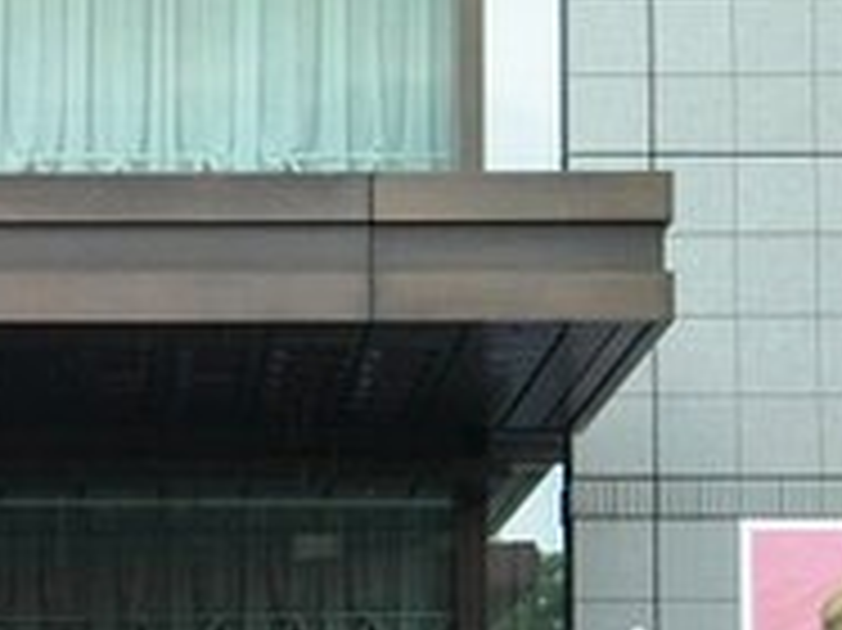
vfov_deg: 8.2
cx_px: -23
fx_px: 4400
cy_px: 495
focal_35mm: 181
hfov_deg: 10.8
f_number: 4.1
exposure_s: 1/125
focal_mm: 11.7
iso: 64
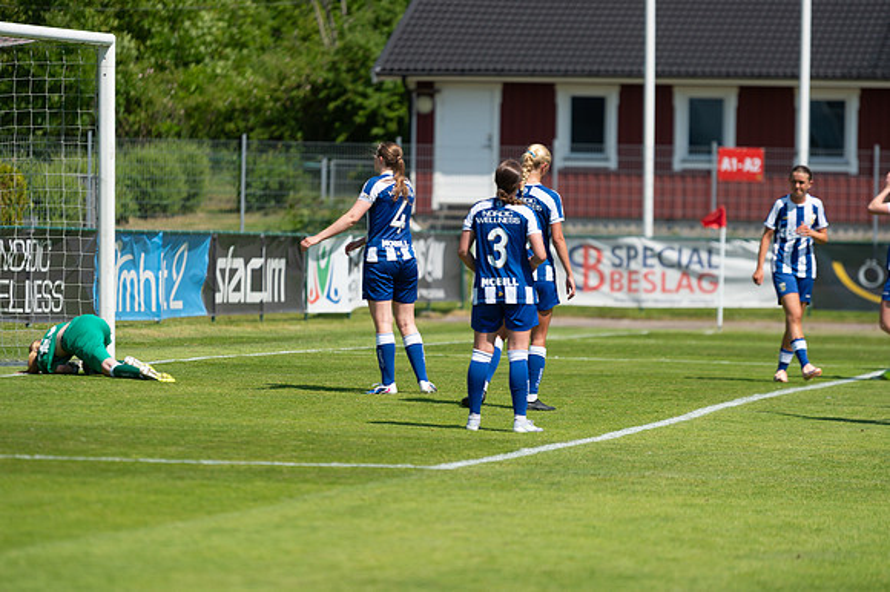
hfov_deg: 9.8
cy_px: 296
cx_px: 445
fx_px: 5174
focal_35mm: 209
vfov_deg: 6.6
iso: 140
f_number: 3.2
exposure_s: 1/2500
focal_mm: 200
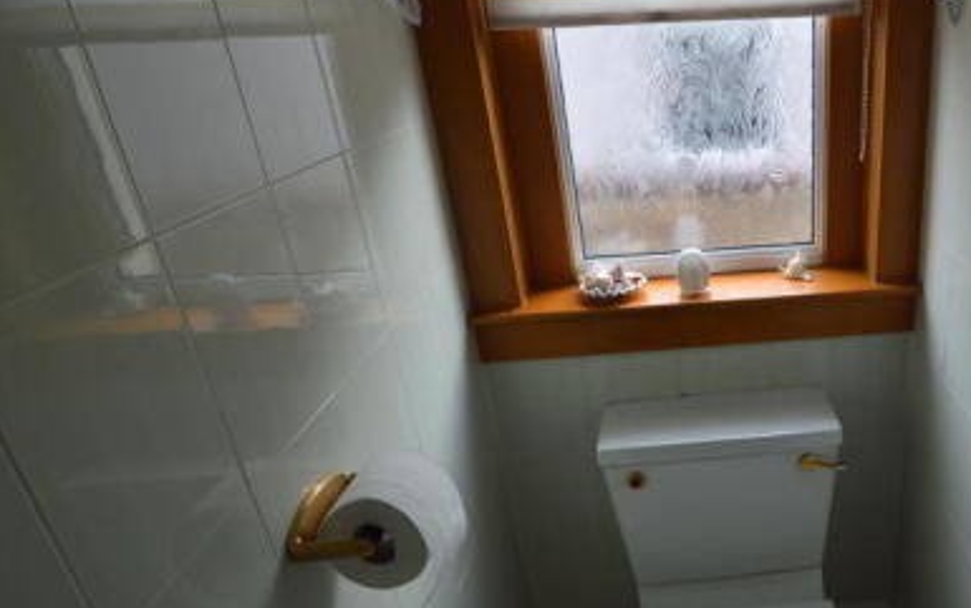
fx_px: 688
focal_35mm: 26
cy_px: 356
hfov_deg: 65.6
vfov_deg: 47.4
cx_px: 741
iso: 400
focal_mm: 10
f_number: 5
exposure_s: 1/100
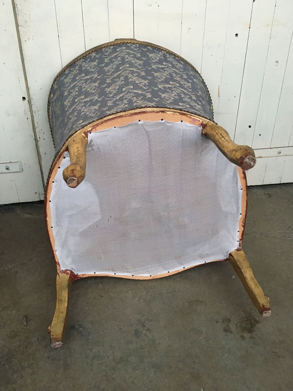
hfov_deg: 48.2
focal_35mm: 29
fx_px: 327
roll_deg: +0.0
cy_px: 196
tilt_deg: -29.1
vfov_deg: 61.7
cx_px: 146
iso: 200
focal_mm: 4.15
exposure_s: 1/33
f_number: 2.2
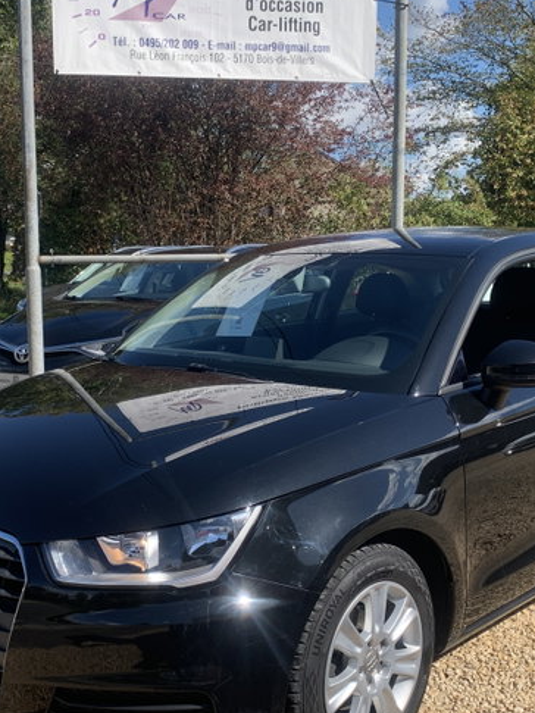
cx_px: 193
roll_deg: +1.3
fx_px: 927
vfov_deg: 42.1
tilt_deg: -6.9
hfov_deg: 32.0
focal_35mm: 45
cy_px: 370
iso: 25
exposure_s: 1/1585
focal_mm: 4.25
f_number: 1.8
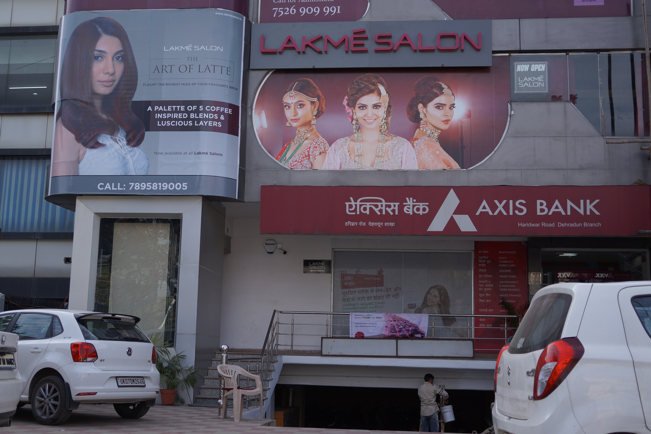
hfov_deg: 45.0
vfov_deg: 30.8
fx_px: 787
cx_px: 326
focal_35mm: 44
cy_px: 217
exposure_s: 1/250
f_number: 5.6
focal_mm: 29
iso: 100
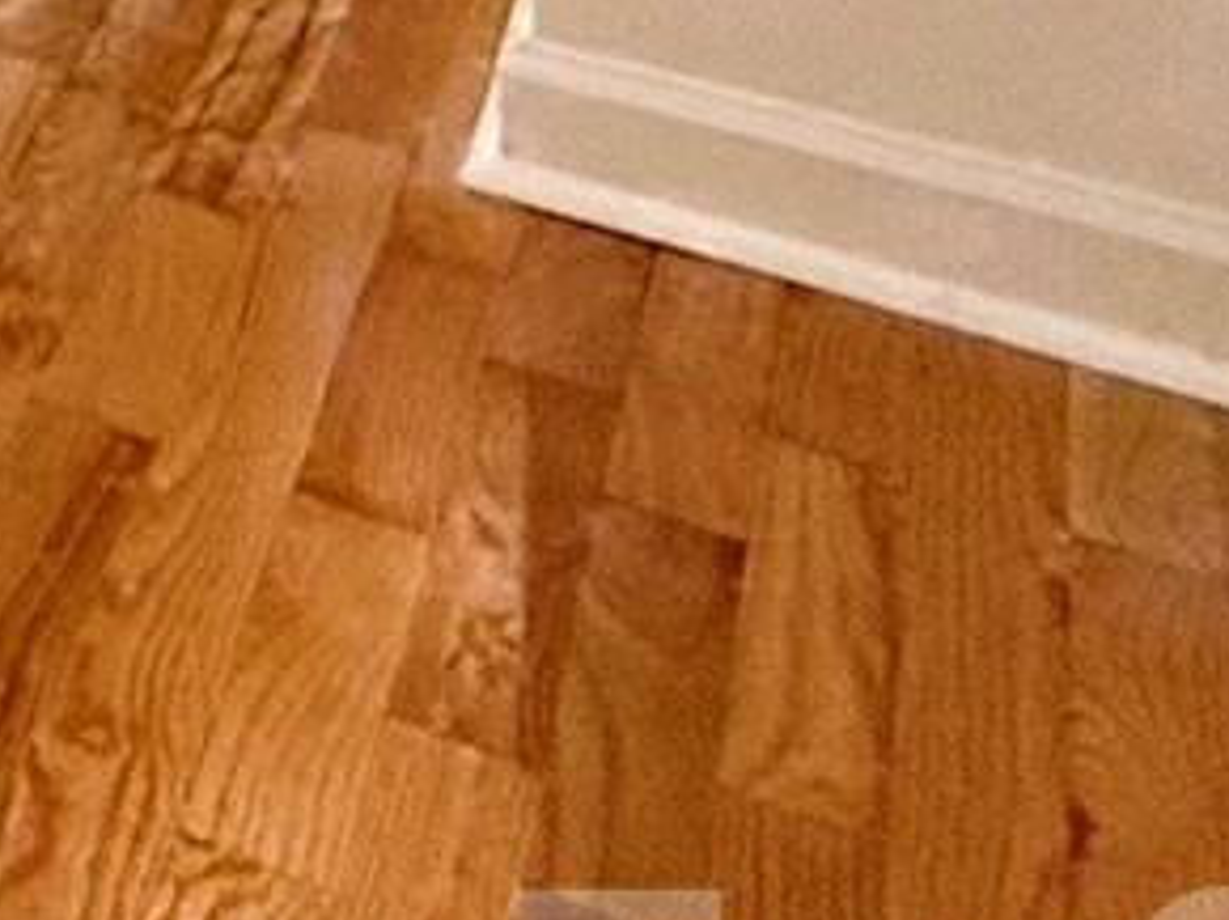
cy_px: -1535
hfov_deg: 11.4
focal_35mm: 99
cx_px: -2475
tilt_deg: -1.8
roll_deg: +1.2
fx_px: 3512
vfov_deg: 11.3
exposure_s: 1/234
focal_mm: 2.22
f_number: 2.2
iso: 64
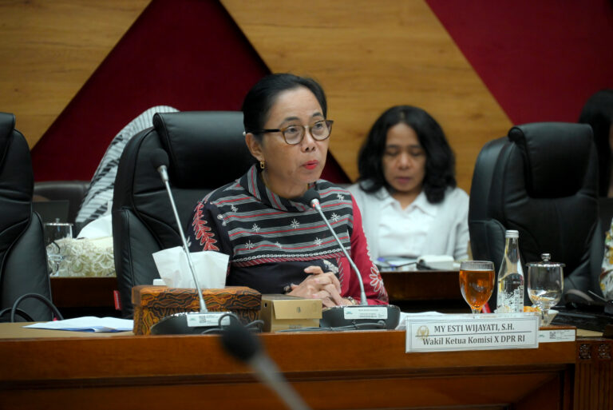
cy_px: 205
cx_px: 306
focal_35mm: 200
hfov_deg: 10.3
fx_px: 3407
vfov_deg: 6.9
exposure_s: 1/100
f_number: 6.3
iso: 3200
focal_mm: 200
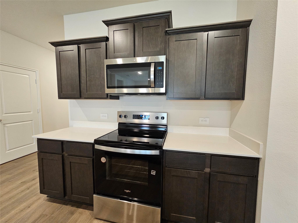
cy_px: 112
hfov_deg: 106.2
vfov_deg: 89.9
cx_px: 149
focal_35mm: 13
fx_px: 112
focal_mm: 2.2
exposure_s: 1/60
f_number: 2.2
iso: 400
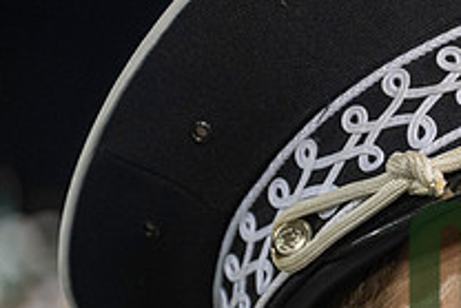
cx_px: 576
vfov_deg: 7.0
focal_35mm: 195
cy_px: 307
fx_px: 2499
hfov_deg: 10.3
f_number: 3.2
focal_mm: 70
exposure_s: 1/500
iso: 1250
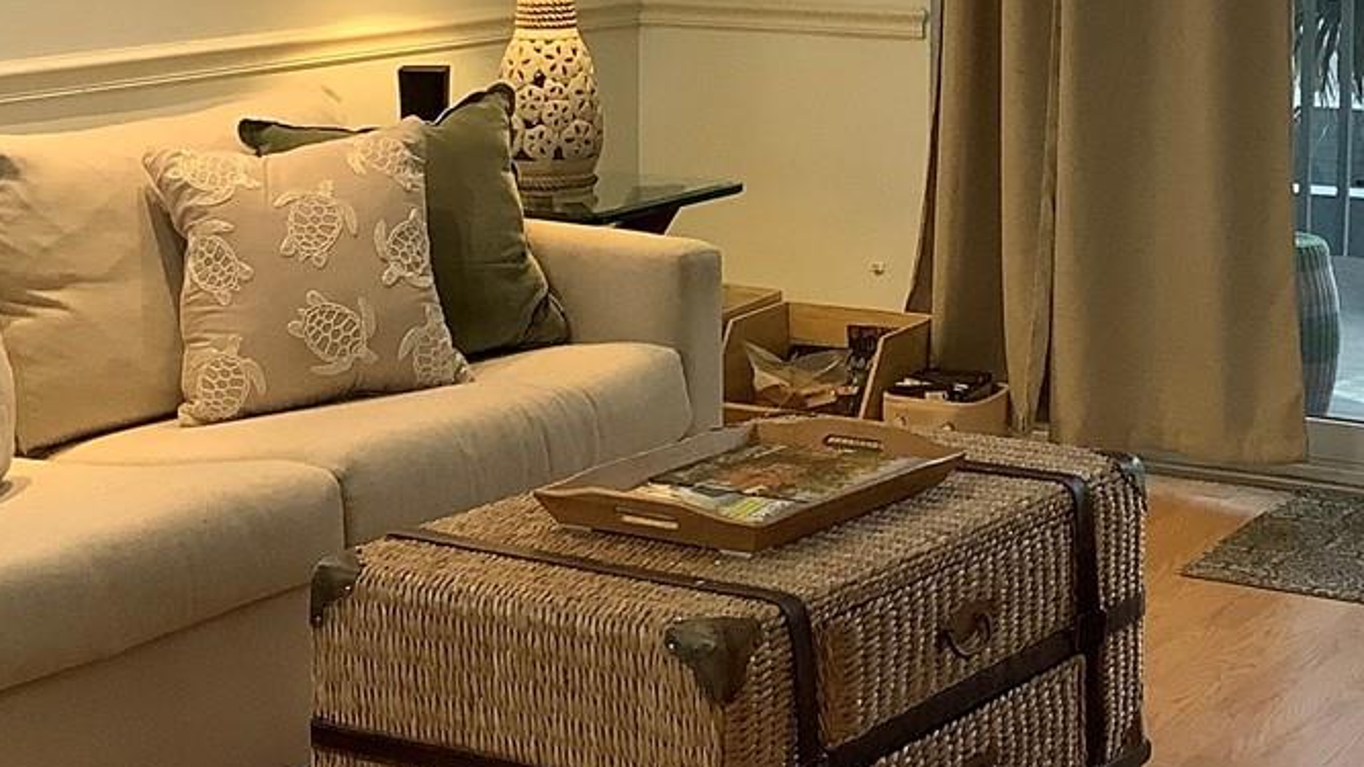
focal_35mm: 81
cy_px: 108
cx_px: 812
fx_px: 2929
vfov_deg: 14.8
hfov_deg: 26.2
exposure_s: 1/60
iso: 100
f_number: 2.4
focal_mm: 3.3
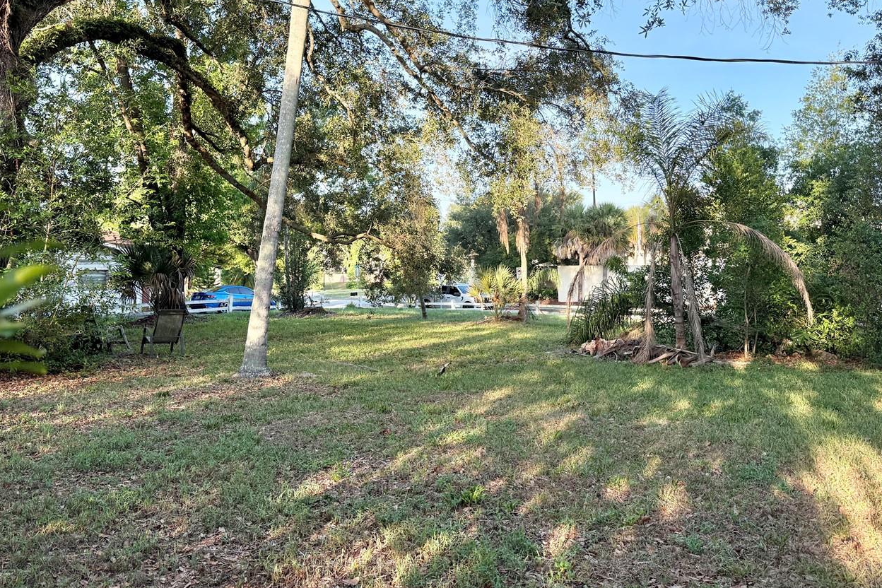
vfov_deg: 40.8
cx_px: 451
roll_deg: +0.4
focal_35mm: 32
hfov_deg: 58.7
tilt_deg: +4.9
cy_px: 214
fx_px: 784
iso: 100
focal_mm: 6.76
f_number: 1.78
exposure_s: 1/868
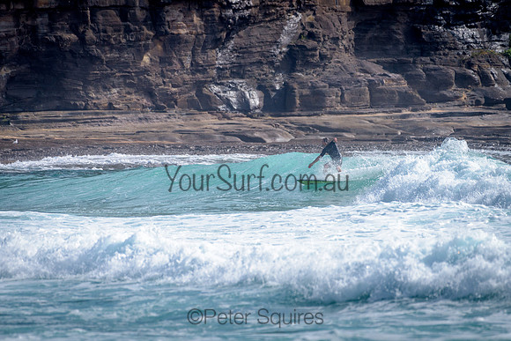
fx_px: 8703
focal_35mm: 613
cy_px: 132
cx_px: 253
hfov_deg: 3.4
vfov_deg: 2.2
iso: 160
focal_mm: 500
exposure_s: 1/2000
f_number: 5.6
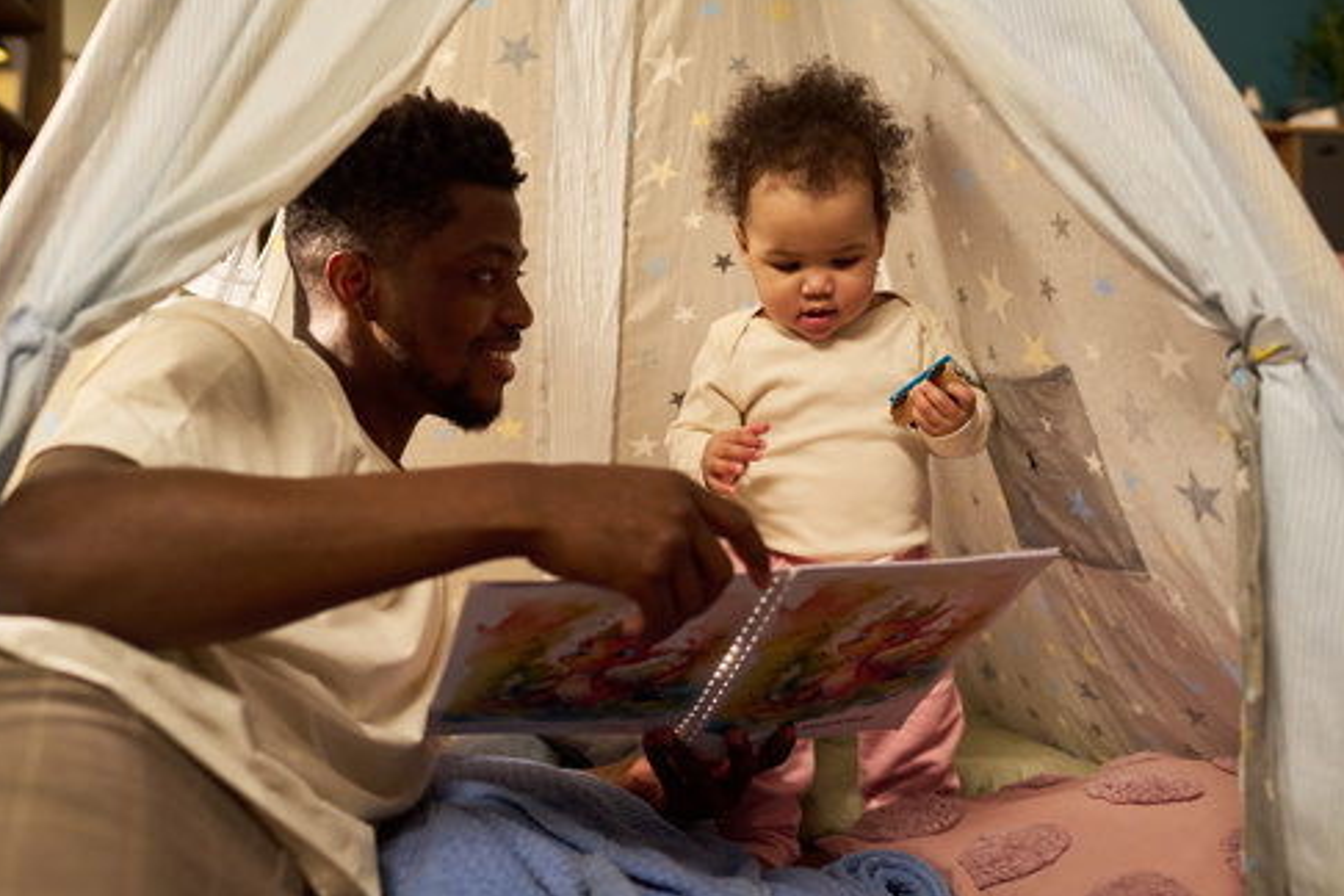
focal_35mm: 36
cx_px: 669
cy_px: 452
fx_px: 1344
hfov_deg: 53.1
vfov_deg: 36.9
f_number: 2.8
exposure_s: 1/320
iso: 1600
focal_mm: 35
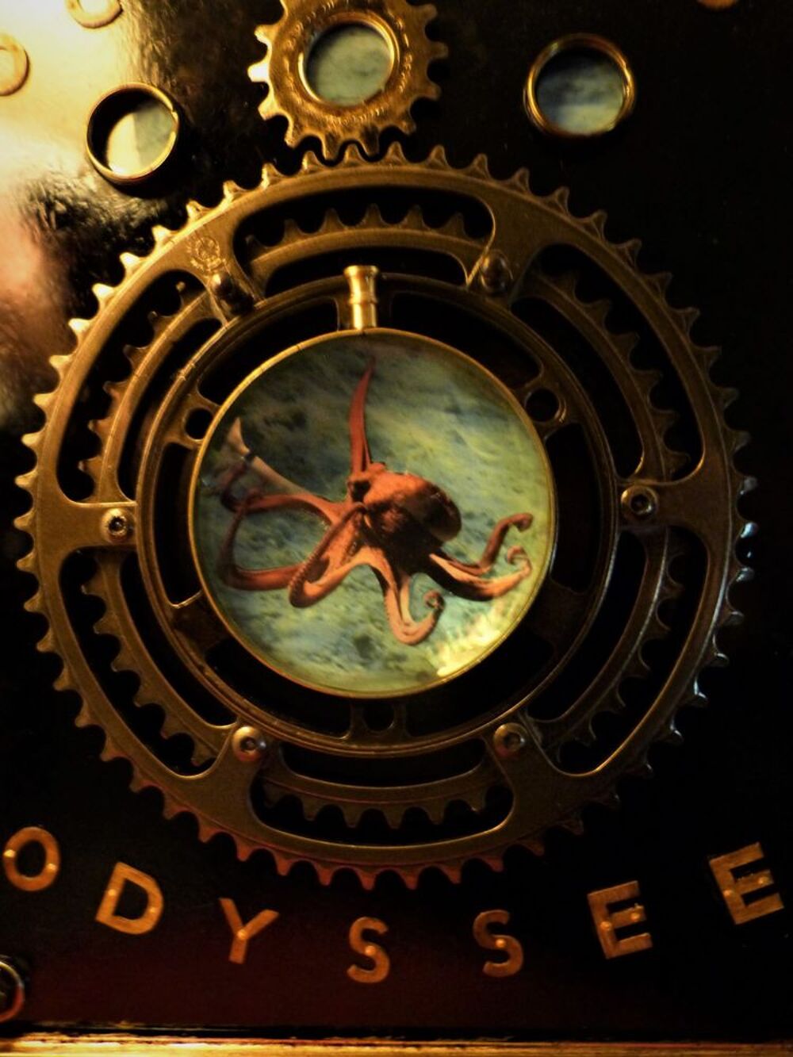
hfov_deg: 54.9
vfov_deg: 69.4
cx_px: 396
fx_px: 763
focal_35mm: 25
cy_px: 528
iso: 400
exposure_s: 1/4
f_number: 2.8
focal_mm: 4.5
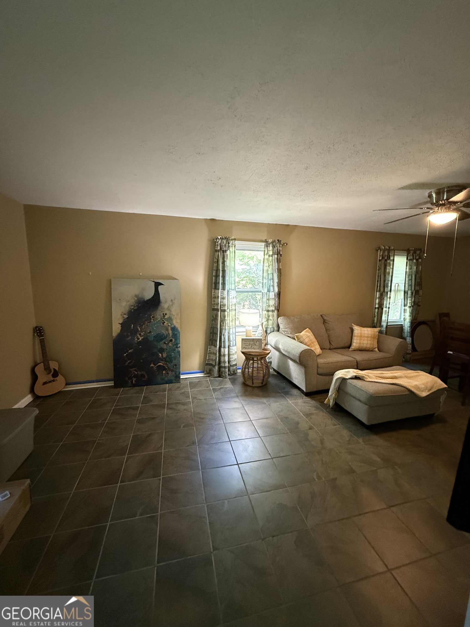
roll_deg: -0.3
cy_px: 314
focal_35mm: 14
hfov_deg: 85.7
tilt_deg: -6.9
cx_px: 235
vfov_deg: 102.1
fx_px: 253
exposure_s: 1/60
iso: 800
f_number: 2.2
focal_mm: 2.22
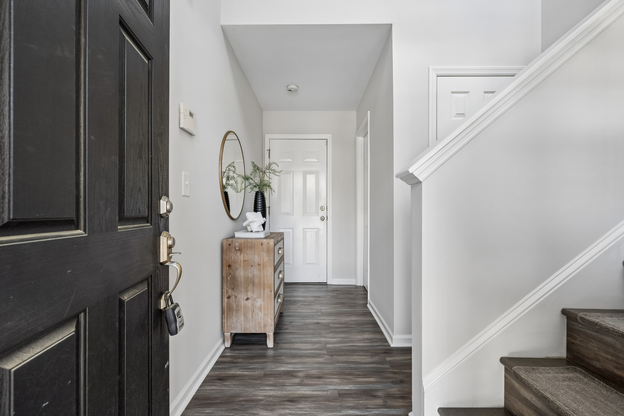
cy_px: 208
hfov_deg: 96.7
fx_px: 277
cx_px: 312
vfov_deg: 73.7
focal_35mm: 16
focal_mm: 16
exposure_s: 1/13
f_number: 7.1
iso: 400
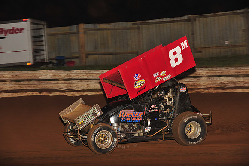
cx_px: 124
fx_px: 864
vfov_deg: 11.0
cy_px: 83
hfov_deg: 16.4
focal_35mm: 125
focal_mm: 125
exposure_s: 1/320
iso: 1000
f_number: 7.1
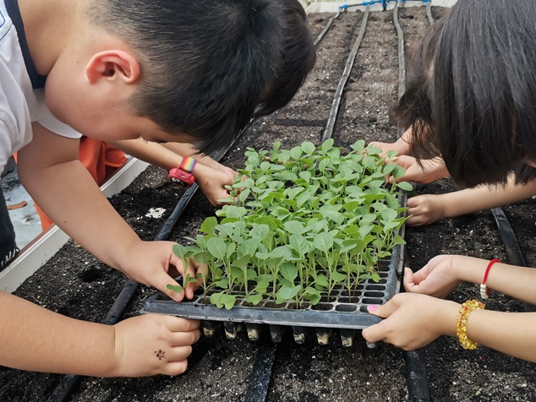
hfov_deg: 45.8
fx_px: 635
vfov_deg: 35.0
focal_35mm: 41
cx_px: 260
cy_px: 155
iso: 50
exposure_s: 1/486
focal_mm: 4.75
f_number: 1.8
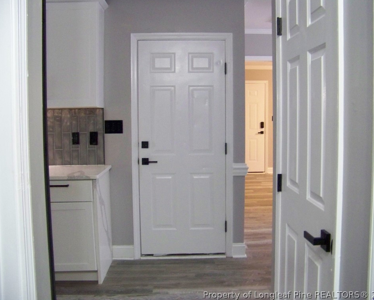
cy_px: 149
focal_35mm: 38
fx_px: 421
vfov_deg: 39.2
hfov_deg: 47.9
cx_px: 193
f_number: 2.8
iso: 320
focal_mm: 5.85
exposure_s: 1/30
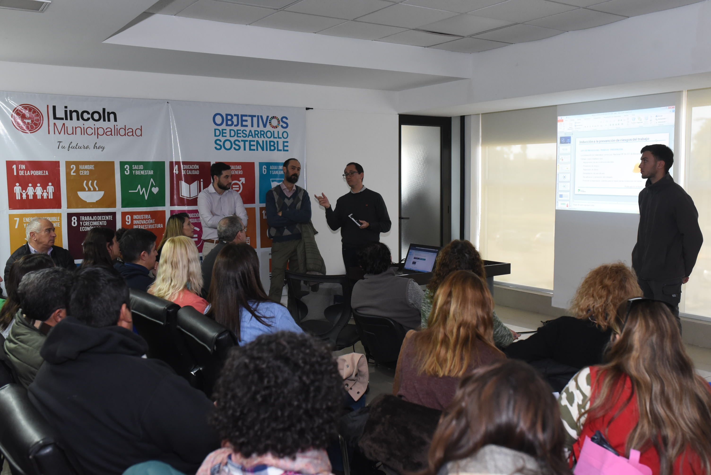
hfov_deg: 54.4
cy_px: 238
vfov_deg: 37.9
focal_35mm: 35
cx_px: 356
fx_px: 691
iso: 3200
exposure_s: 1/200
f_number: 5.6
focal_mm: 35
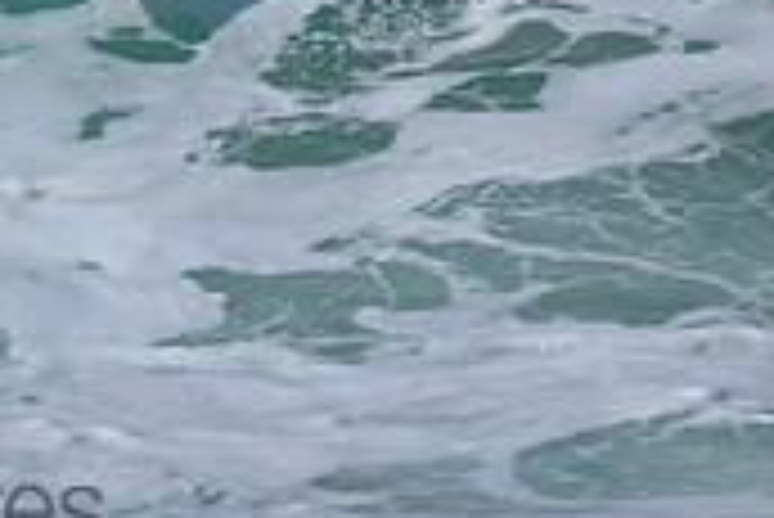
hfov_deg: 0.8
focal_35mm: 2699
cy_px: -241
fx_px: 58076
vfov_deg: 0.5
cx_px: -243
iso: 900
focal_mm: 800
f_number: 11
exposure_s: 1/2000
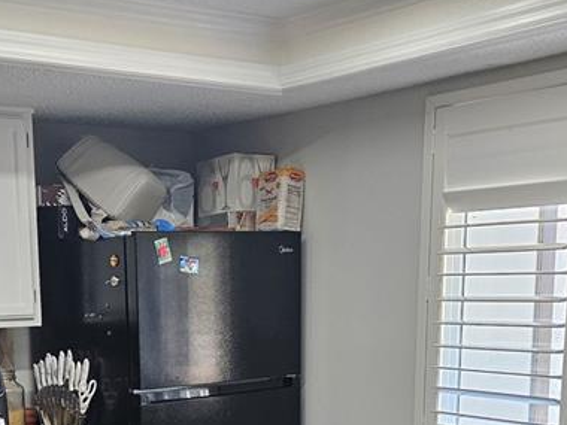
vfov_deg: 22.4
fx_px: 1016
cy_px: 458
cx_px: 175
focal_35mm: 62
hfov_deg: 30.9
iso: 200
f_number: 1.8
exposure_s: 1/120
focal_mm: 5.4
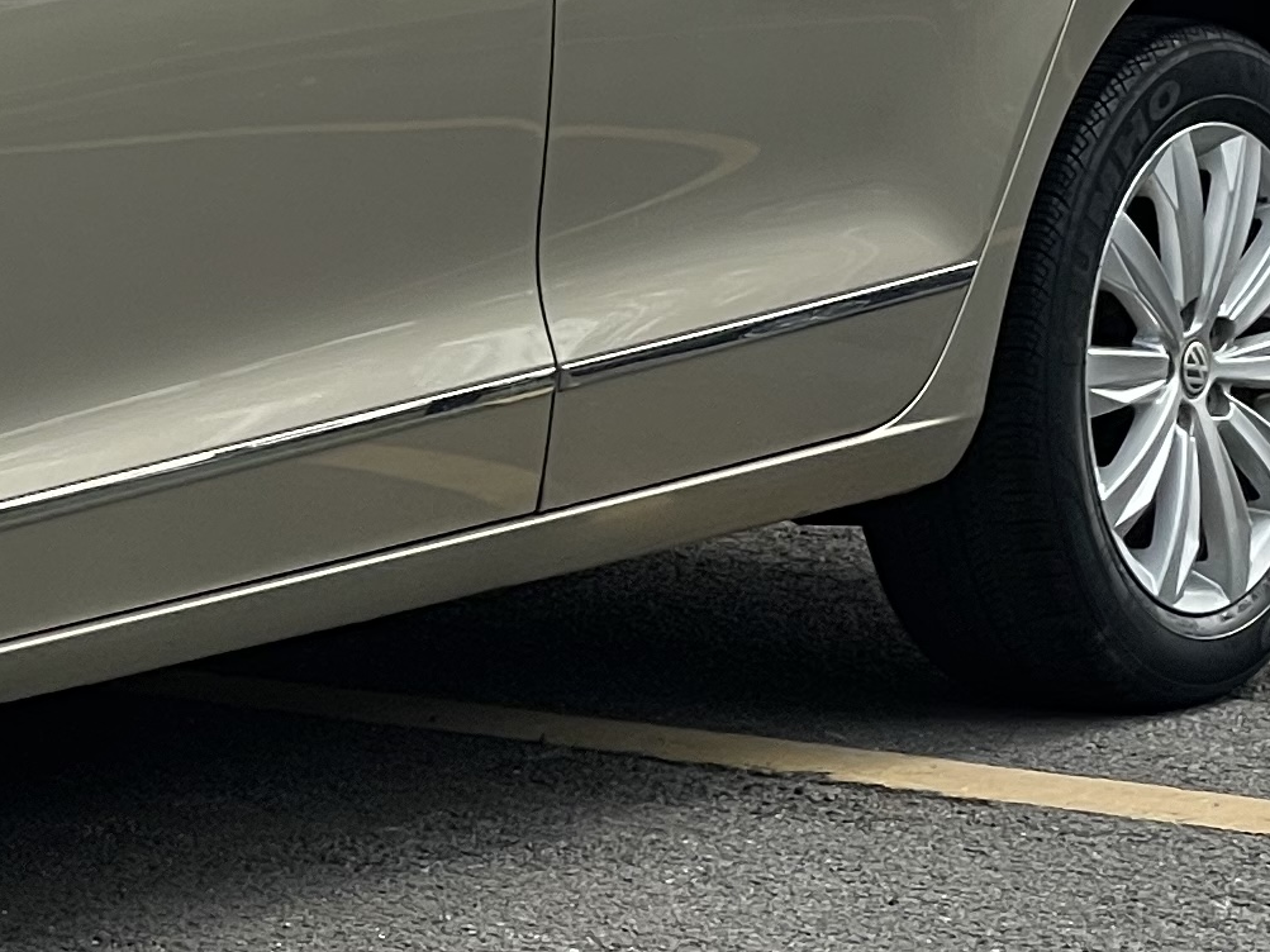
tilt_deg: -7.5
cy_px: 327
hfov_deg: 9.2
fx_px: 7667
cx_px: -772
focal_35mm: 209
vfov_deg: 7.1
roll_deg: +0.9
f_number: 2
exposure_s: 1/826
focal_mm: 6
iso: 25
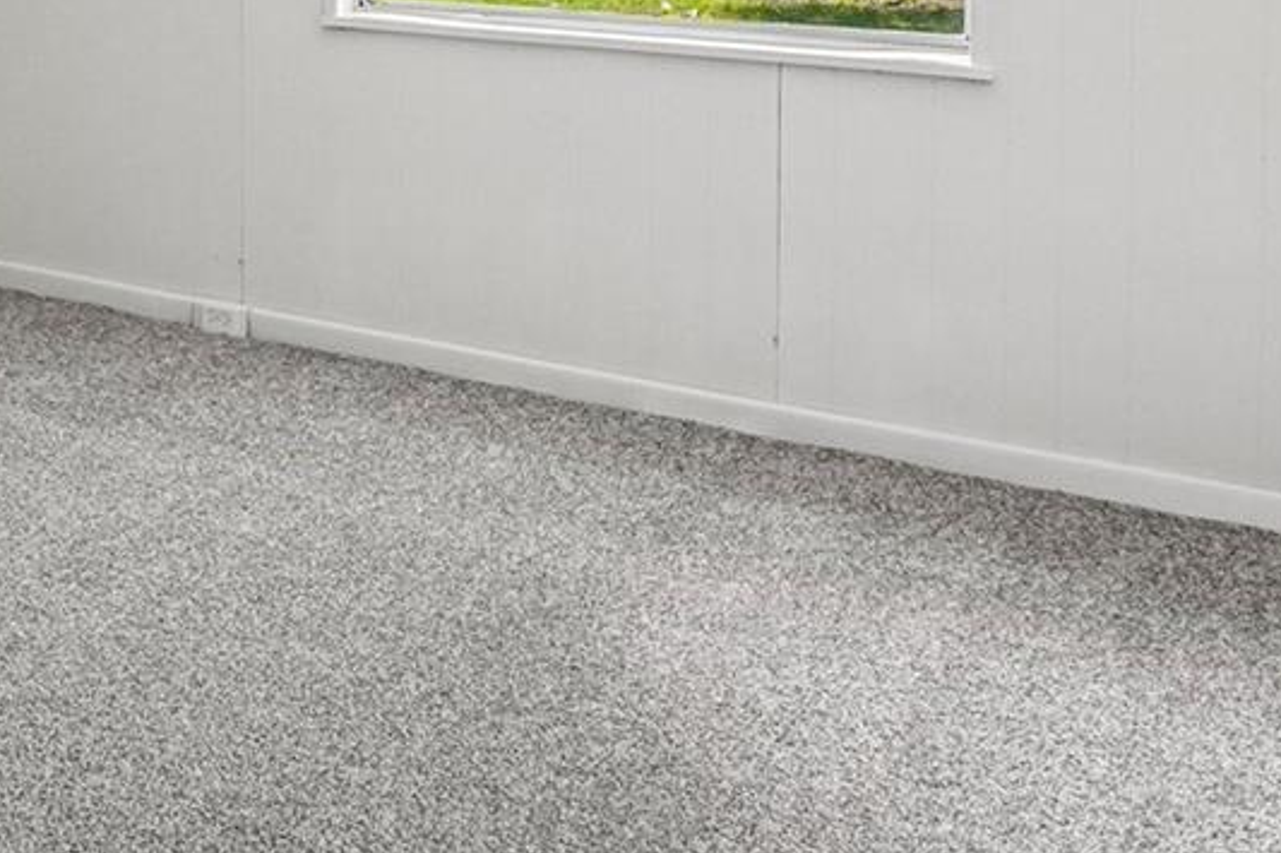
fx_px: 1601
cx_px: 276
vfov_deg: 26.6
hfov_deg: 41.9
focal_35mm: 45
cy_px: -166
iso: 640
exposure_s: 1/30
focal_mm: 10
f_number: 8
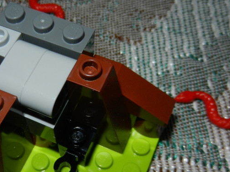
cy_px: 105
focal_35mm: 45
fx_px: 299
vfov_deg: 32.1
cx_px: 58
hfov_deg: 40.9
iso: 200
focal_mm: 4.5
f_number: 7
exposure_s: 1/30
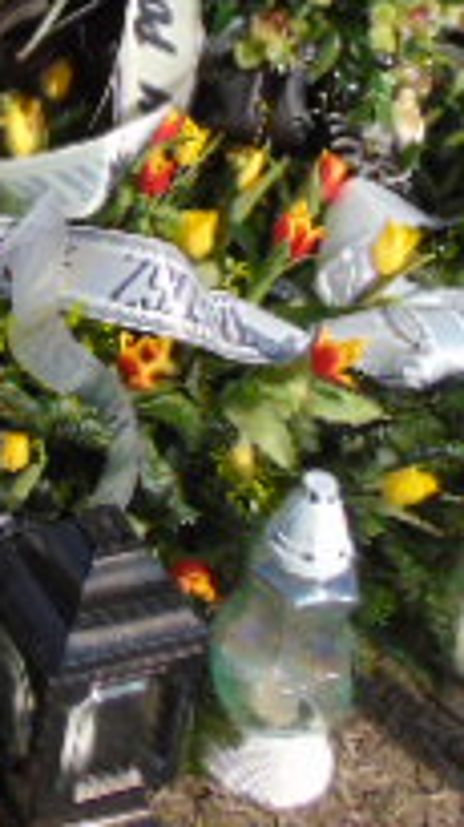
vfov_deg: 23.7
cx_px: -307
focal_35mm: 85
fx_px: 1863
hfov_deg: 13.1
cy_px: -44
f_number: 7.7
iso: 80
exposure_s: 1/320
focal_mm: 4.5
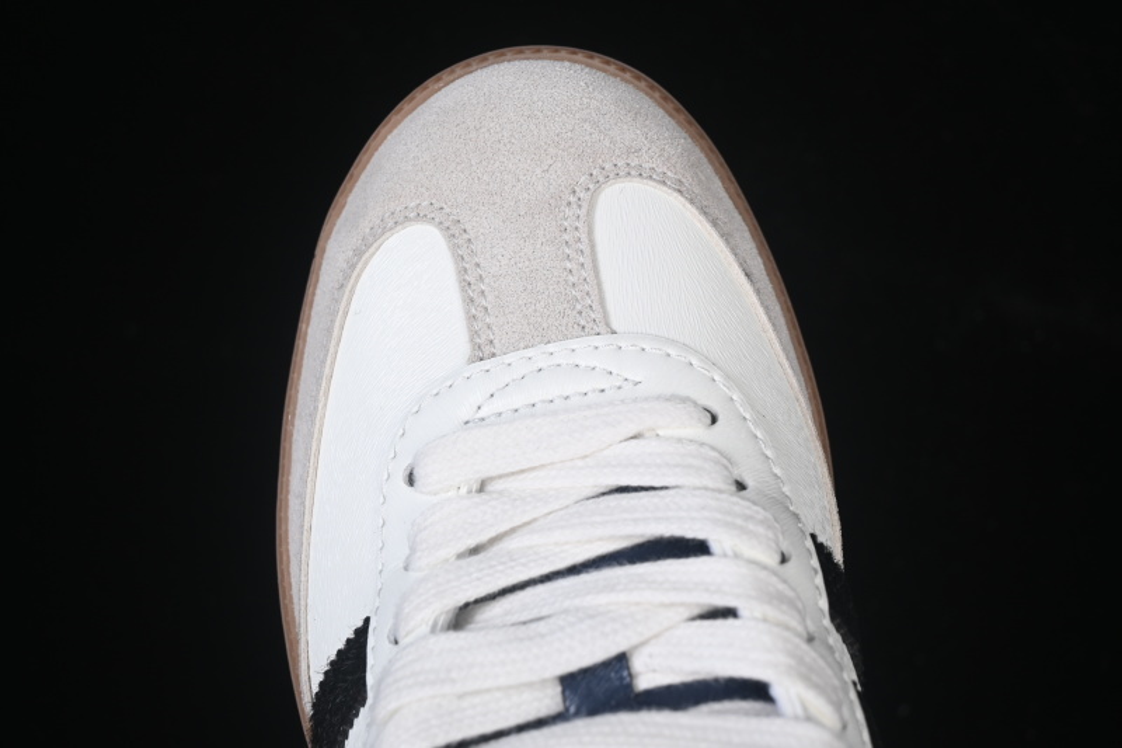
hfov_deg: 27.0
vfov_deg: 18.2
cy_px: 374
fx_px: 2337
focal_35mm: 75
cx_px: 561
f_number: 7.1
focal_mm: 50
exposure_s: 1/100
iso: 160
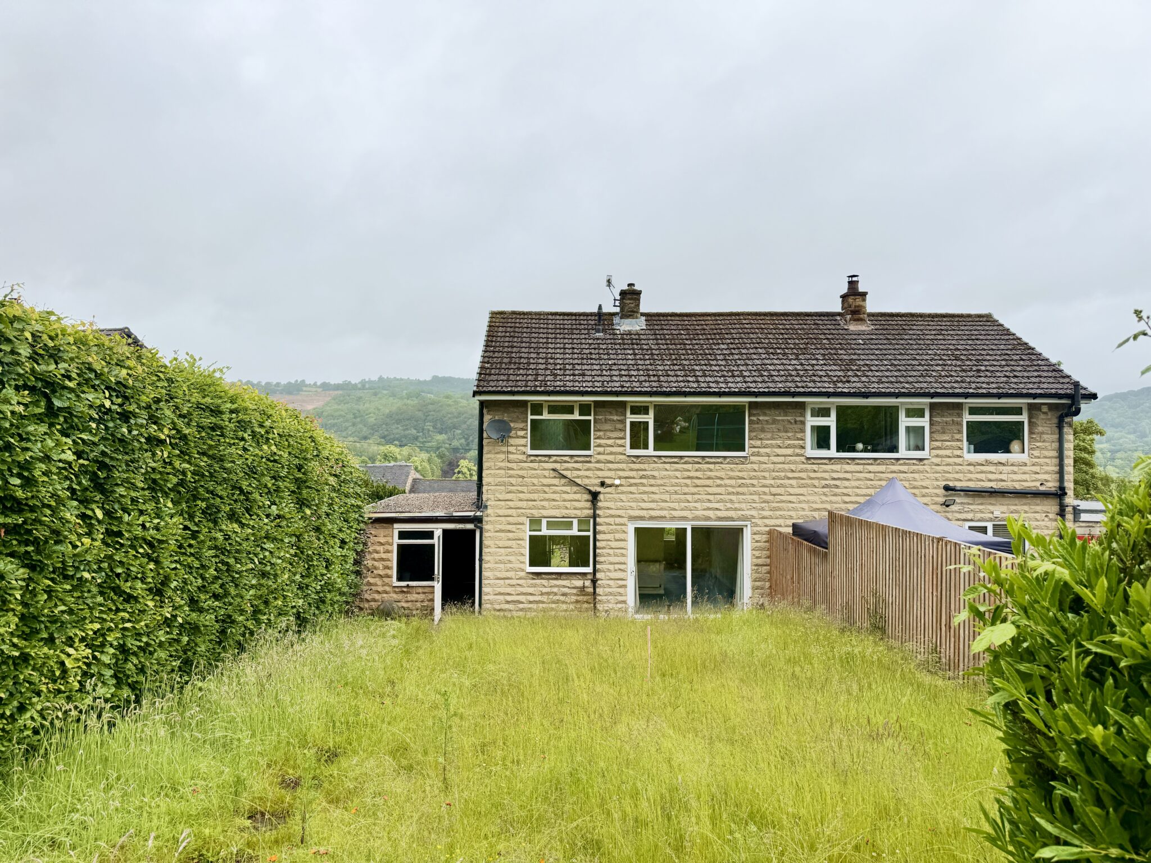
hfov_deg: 71.6
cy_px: 432
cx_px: 576
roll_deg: +1.8
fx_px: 798
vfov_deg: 56.8
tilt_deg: +2.7
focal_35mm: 24
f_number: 1.78
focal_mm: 6.76
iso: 80
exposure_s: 1/5714
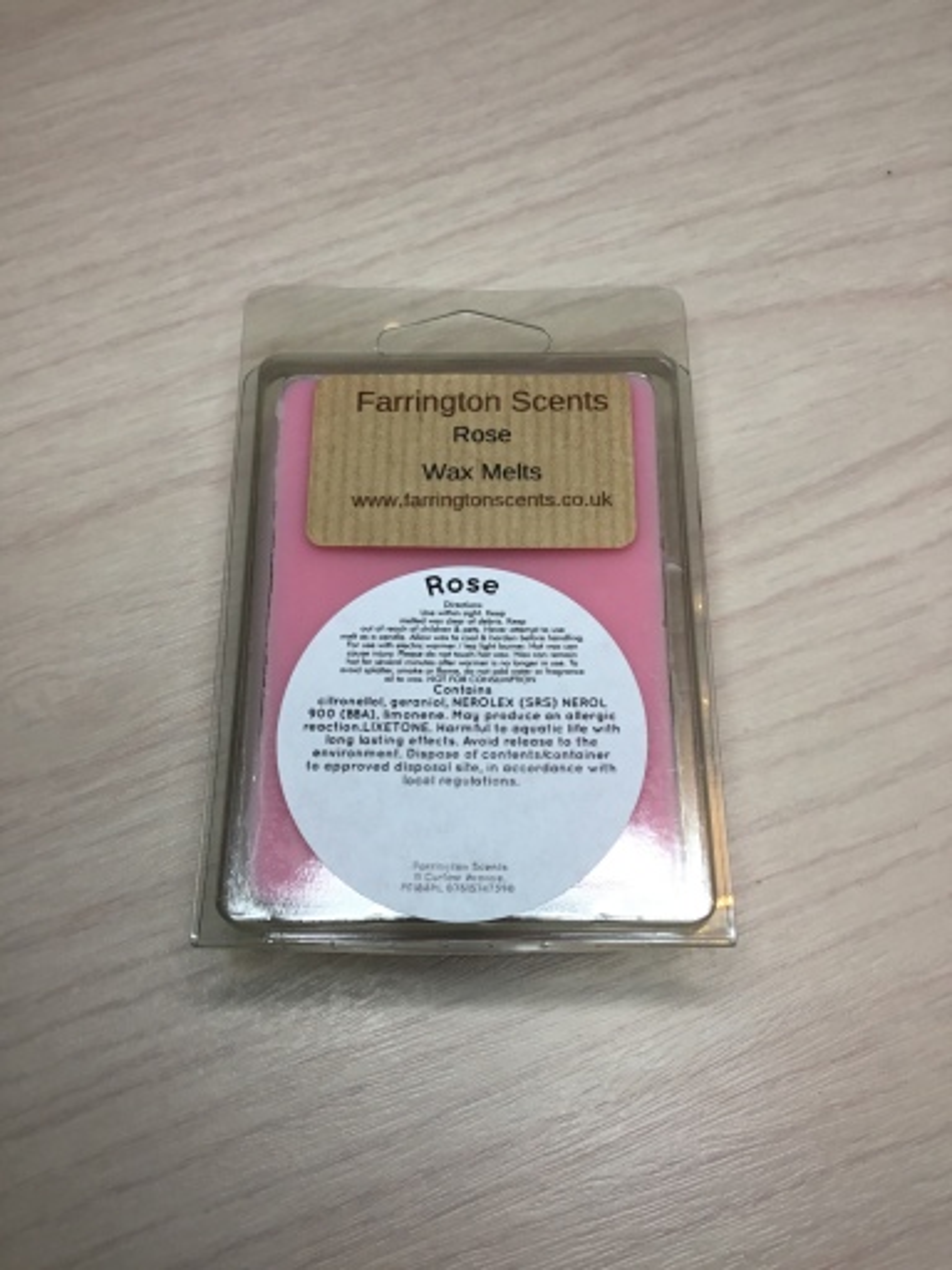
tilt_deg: -69.5
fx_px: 1137
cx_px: 476
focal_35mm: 31
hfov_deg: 45.4
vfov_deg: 58.4
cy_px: 635
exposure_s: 1/100
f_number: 2.4
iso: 32
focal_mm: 3.3
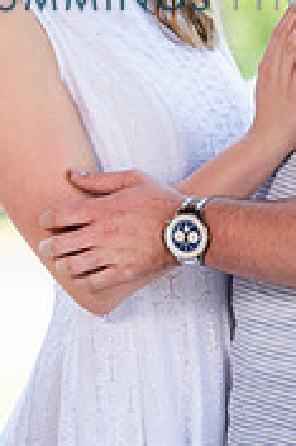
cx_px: 192
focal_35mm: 282
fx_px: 3485
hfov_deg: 4.9
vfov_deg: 7.3
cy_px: -5
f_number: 3.5
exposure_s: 1/500
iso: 400
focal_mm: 110
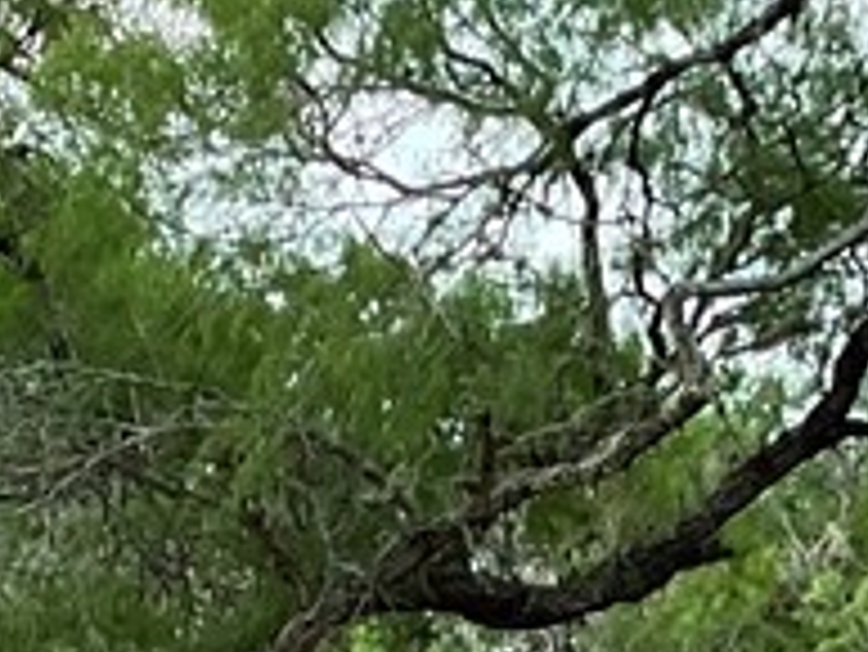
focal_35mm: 154
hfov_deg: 10.5
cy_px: 1106
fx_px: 3864
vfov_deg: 9.3
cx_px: -1390
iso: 64
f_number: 1.8
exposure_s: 1/65
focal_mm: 3
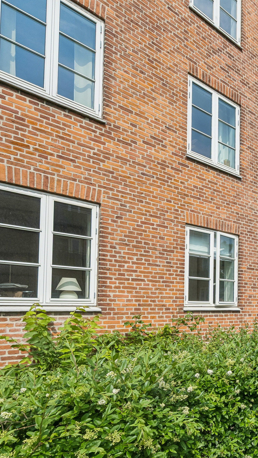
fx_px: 280
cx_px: 307
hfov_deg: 37.7
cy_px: 229
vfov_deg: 78.7
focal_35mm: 23
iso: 400
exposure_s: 1/3200
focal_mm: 14
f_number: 6.3
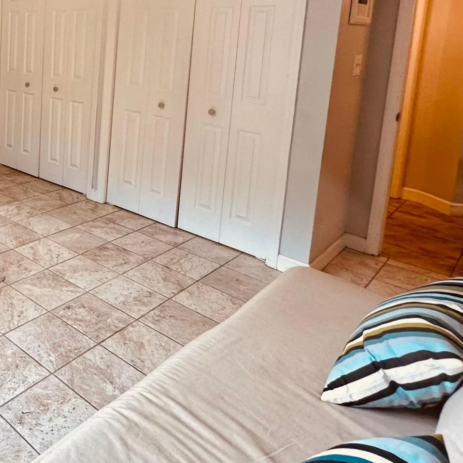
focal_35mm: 31
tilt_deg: -7.4
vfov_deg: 49.3
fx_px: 469
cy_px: 89
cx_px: -17
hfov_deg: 43.6
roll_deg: -2.0
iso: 160
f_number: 2.2
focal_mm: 2.22
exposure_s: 1/120
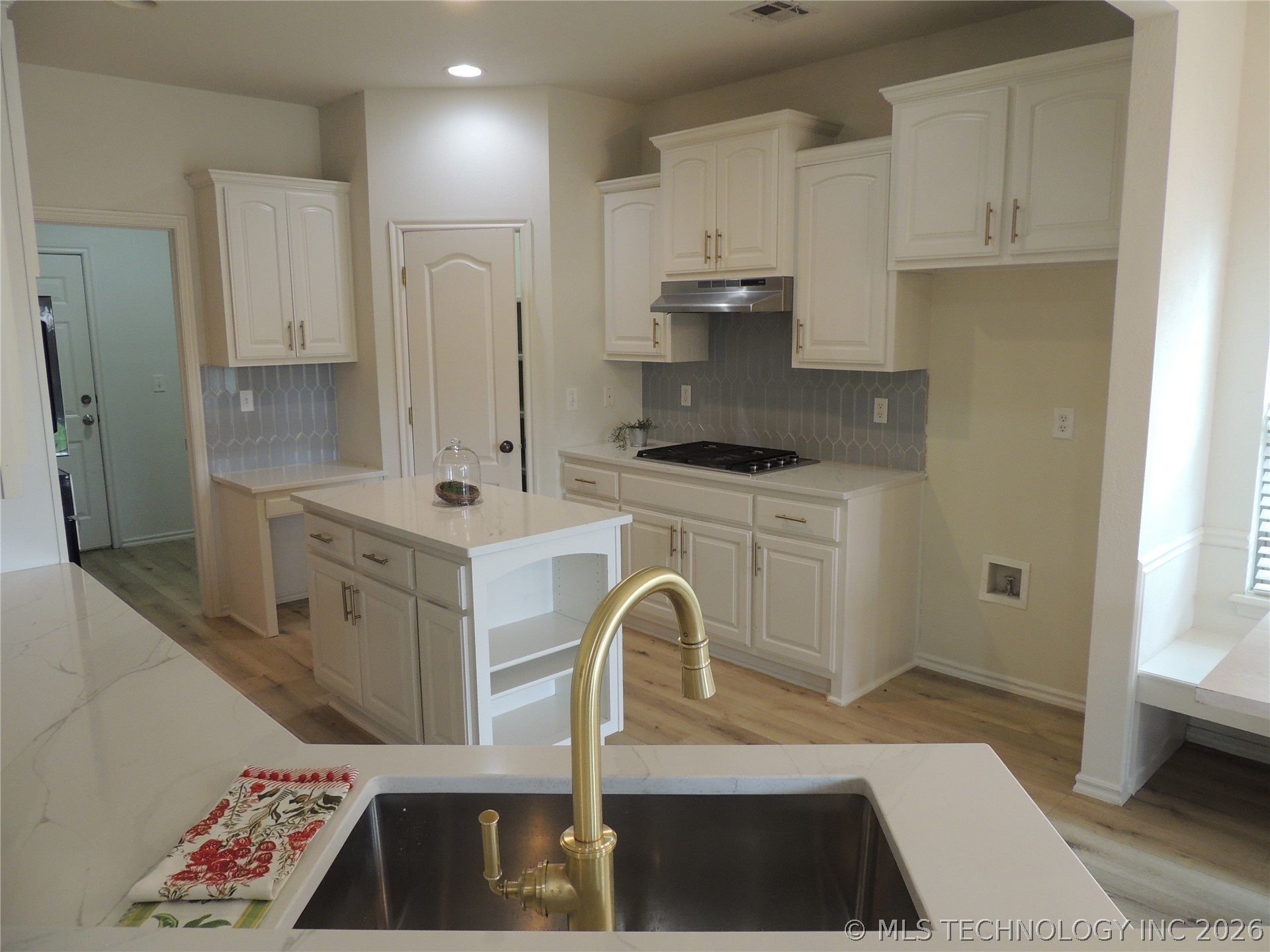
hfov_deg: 71.6
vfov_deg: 56.8
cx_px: 635
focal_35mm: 24
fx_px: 881
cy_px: 476
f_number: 3
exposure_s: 1/30
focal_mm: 4.3
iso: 200
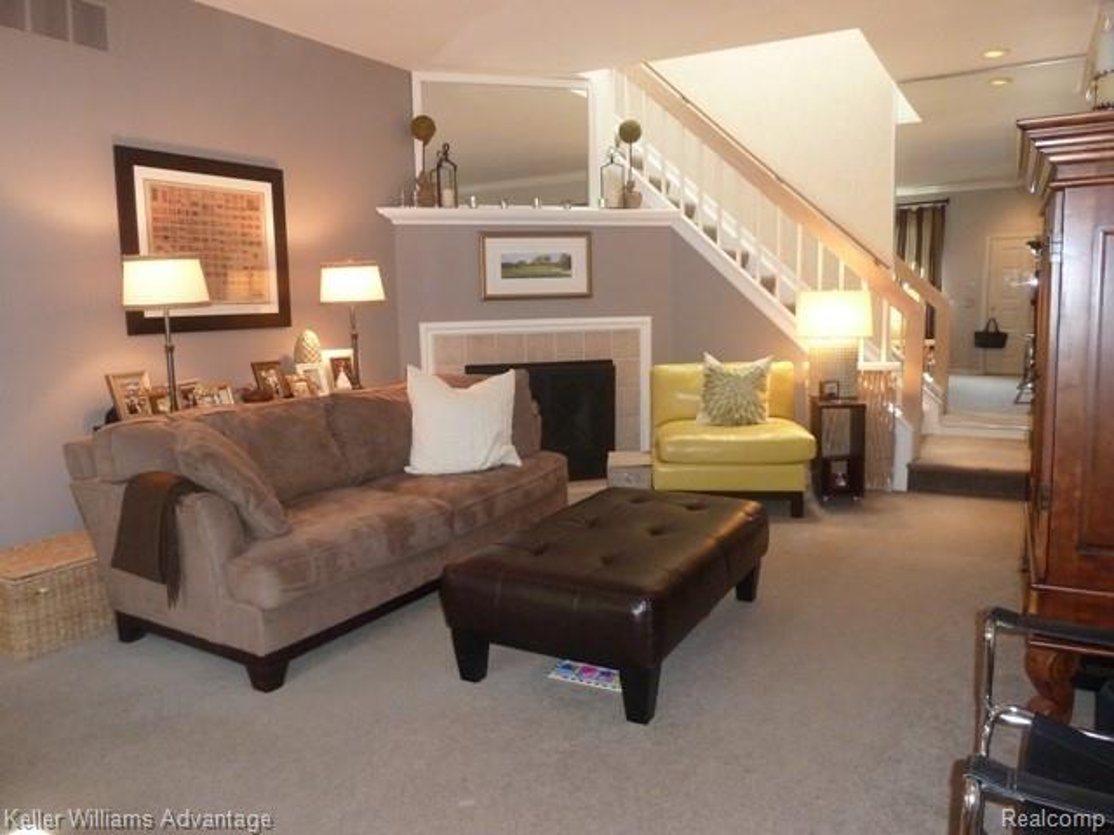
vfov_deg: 54.9
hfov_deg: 69.4
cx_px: 557
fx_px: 805
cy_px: 418
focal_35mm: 25
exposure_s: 1/30
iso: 400
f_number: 3.3
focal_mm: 4.1
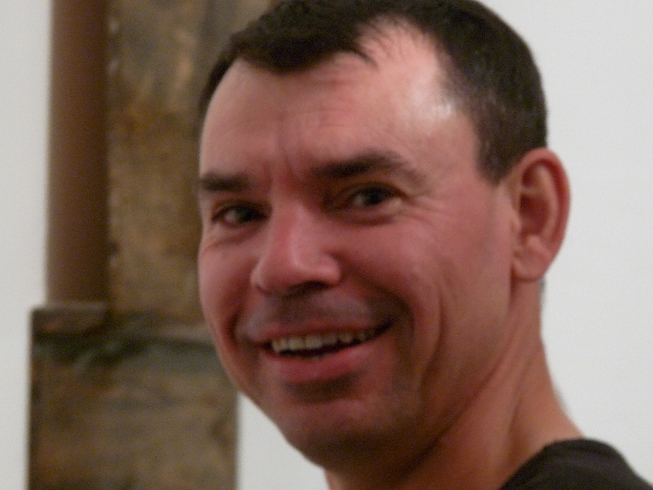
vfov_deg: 6.3
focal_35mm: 236
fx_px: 4452
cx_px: 326
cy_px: 245
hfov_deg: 8.4
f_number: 3.7
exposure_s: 1/6
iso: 400
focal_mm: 35.6
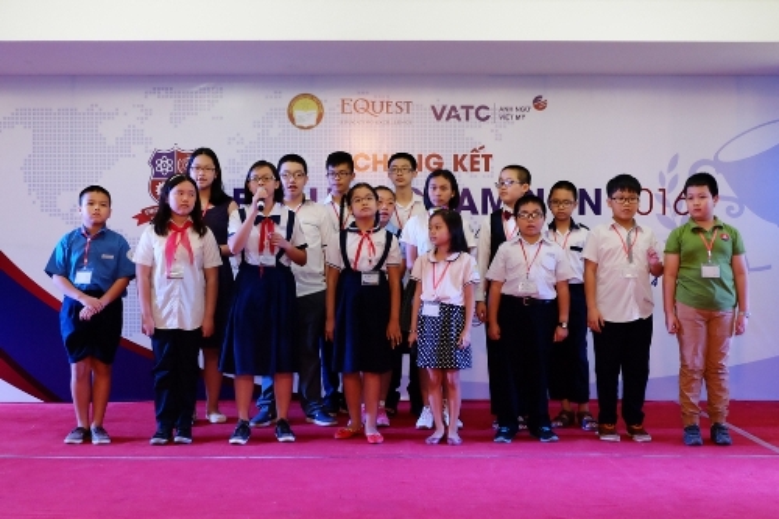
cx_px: 390
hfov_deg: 44.5
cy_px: 260
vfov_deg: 30.5
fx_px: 952
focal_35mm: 44
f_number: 5.6
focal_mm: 29.5
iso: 3200
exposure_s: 1/105
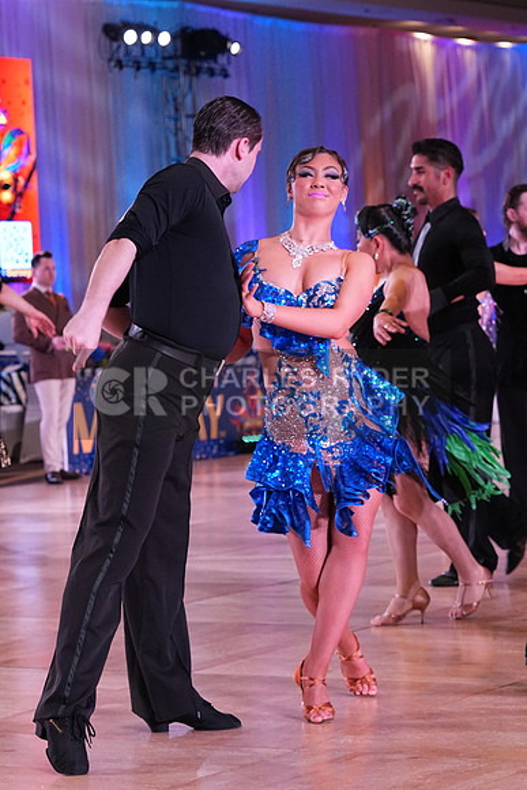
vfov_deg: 17.5
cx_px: 264
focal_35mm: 117
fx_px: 2567
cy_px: 395
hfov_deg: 11.7
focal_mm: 78
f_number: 6.3
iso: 3200
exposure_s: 1/320
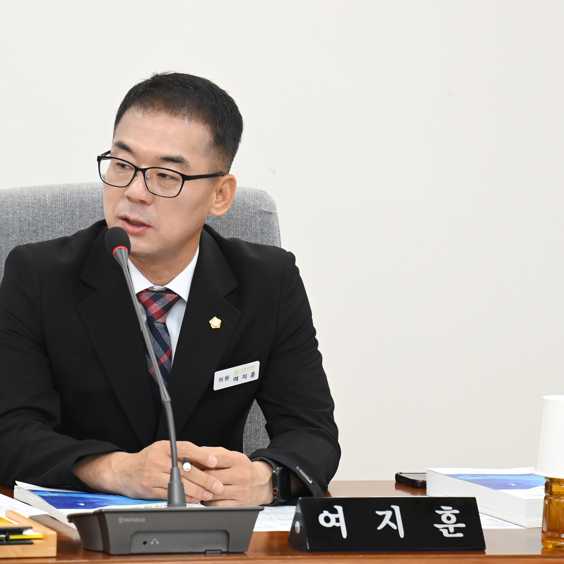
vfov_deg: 11.3
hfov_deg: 11.3
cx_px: 171
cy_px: 282
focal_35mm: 154
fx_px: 2839
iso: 3200
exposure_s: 1/250
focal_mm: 120
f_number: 6.3
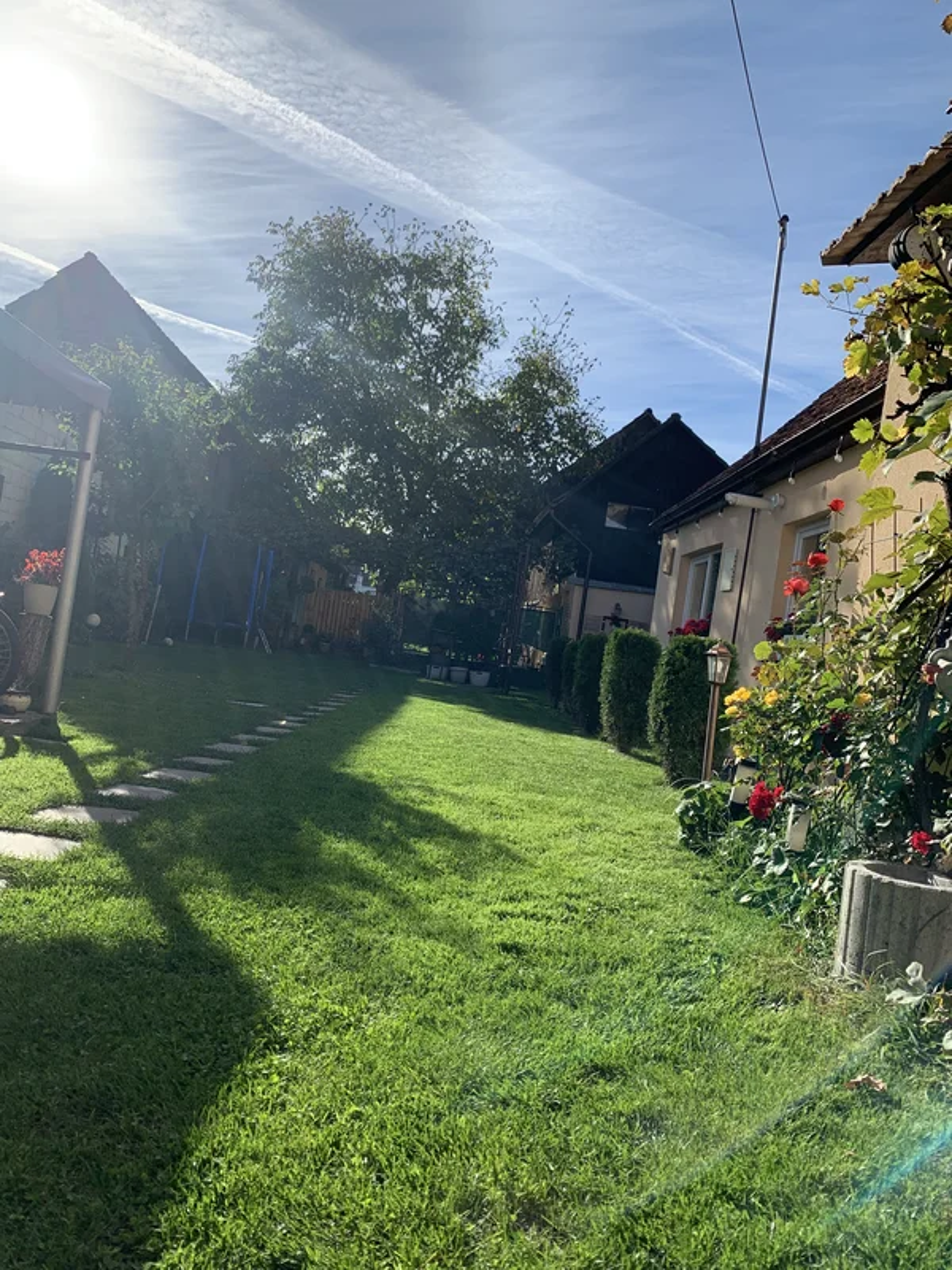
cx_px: 476
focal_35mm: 26
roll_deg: -9.2
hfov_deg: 53.1
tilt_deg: +1.7
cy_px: 635
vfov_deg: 67.3
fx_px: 953
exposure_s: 1/2421
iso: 25
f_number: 1.8
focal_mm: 4.25
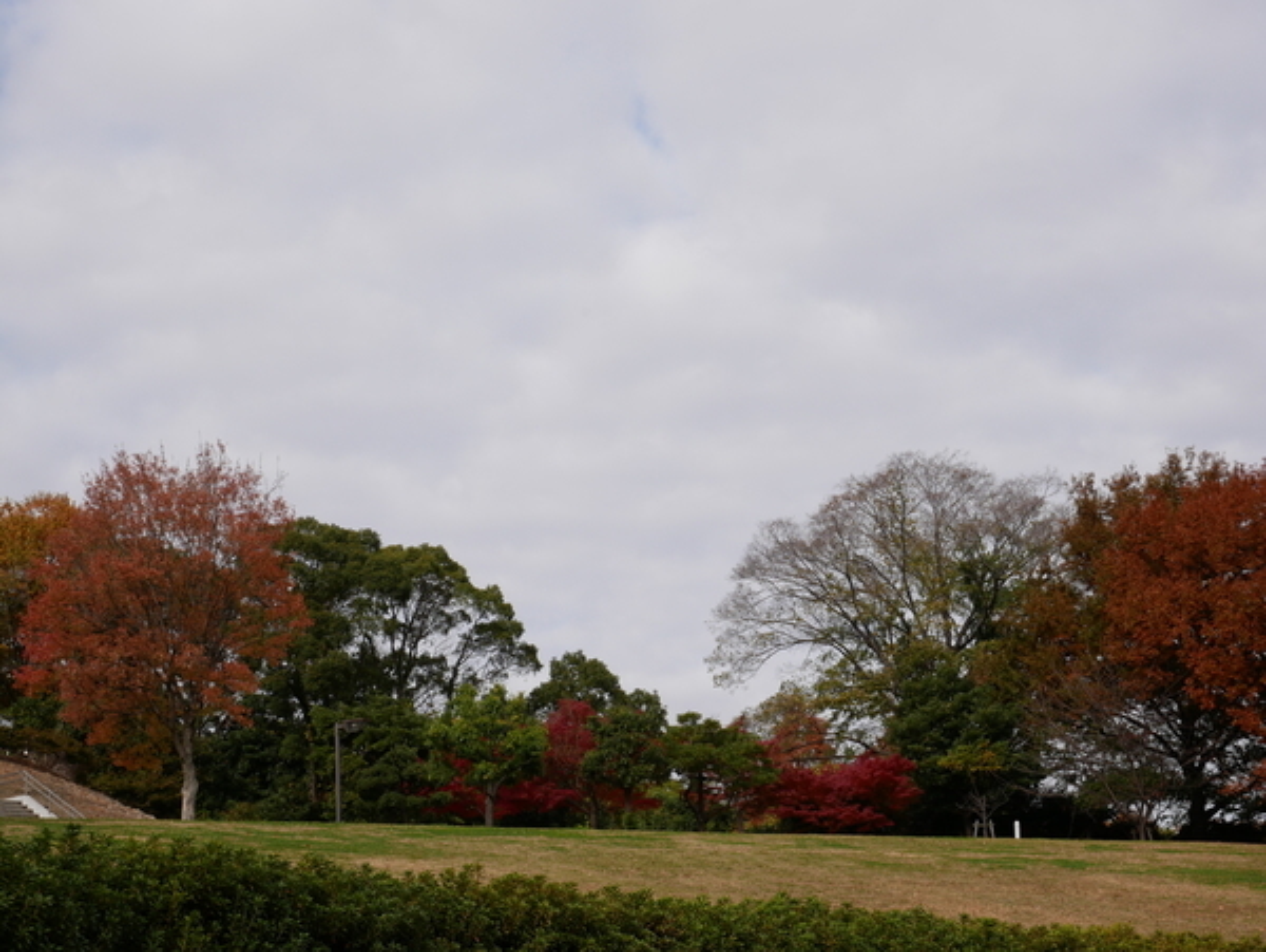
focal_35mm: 66
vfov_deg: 22.3
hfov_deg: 29.4
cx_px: 633
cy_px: 476
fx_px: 2416
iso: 200
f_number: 9
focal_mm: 33
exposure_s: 1/400
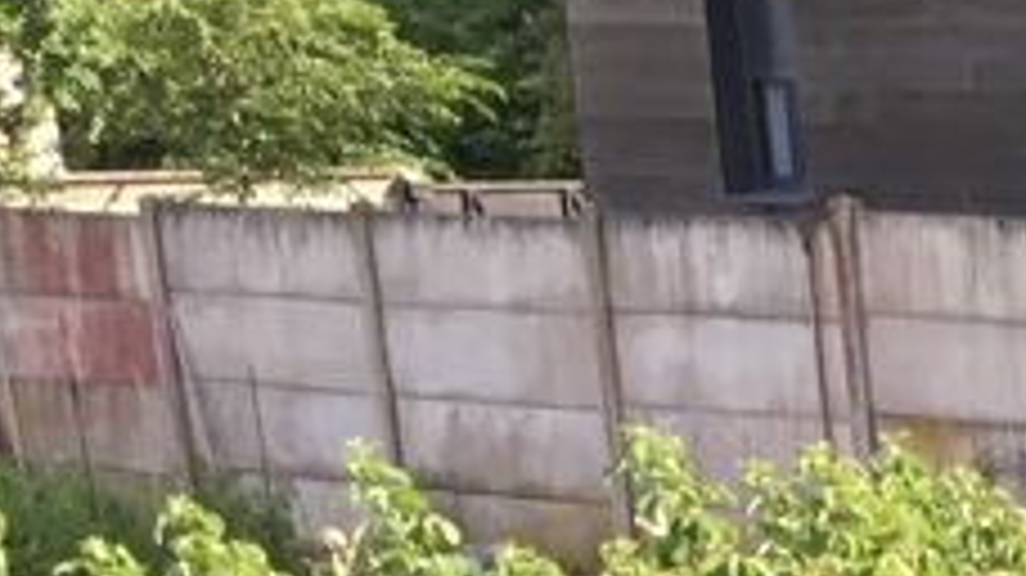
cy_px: 1476
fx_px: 4025
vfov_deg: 7.5
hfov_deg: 12.3
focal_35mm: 148
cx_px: 2236
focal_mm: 3.3
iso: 25
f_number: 2.4
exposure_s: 1/275
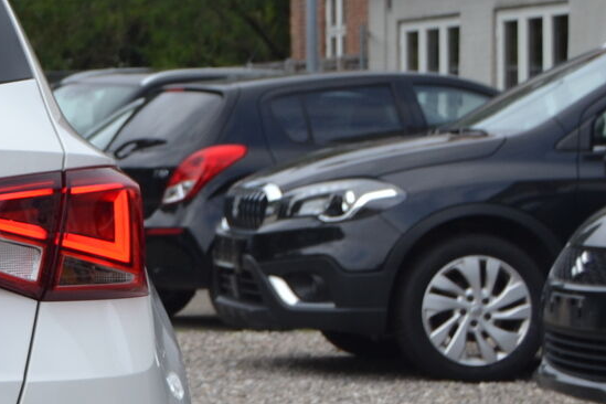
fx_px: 2828
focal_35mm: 168
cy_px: 299
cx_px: -453
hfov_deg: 11.4
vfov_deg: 8.2
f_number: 7.1
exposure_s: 1/200
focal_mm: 32
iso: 100
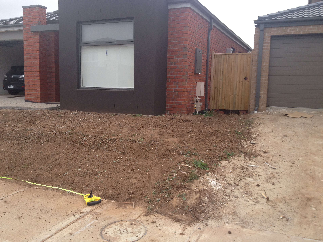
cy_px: 121
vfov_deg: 40.7
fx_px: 327
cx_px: 162
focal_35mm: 35
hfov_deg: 52.6
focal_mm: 4.28
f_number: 2.4
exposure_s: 1/511
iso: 64
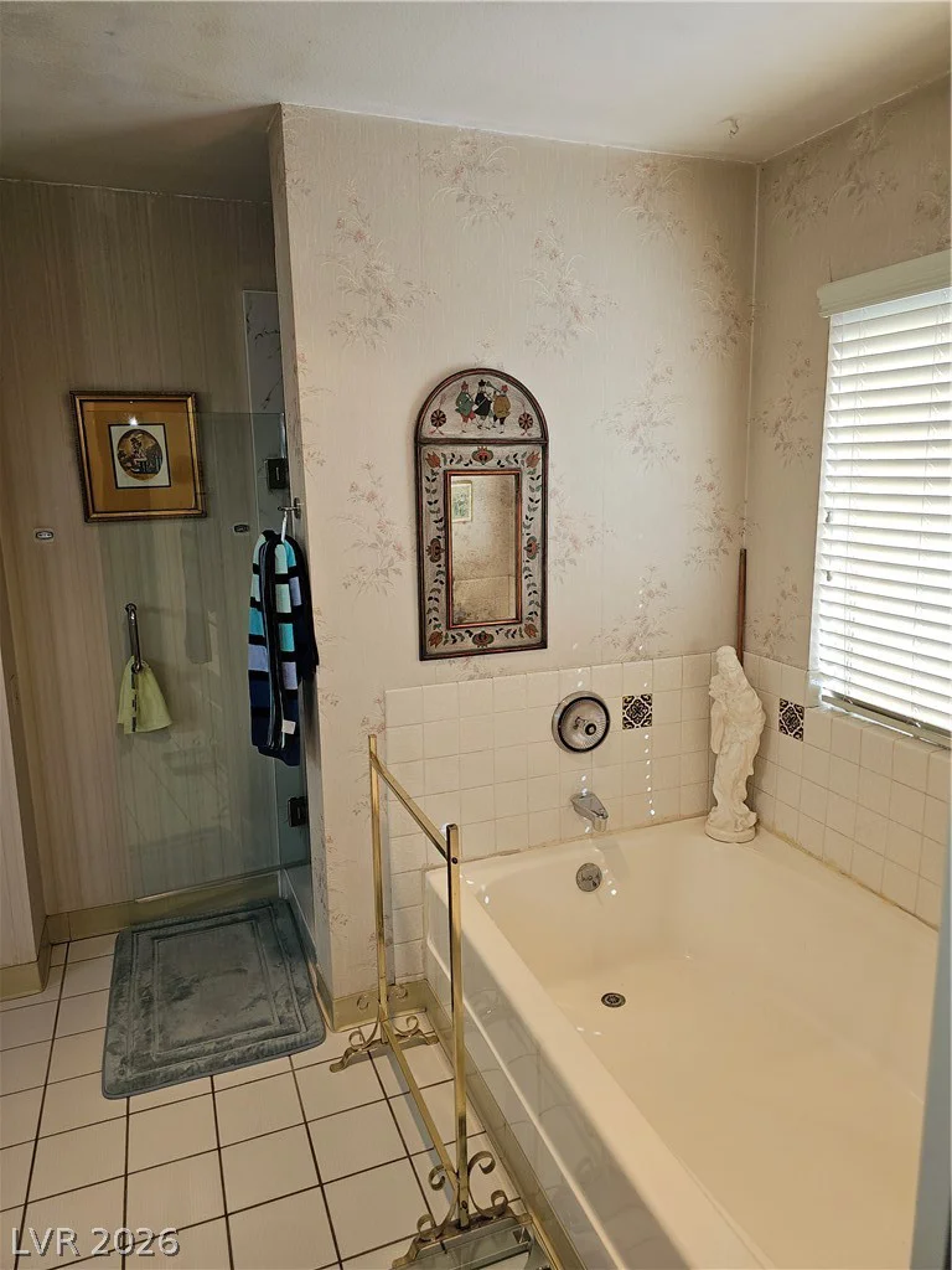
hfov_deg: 58.9
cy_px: 635
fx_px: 843
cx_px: 476
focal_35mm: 23
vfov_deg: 73.9
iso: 32
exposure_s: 1/60
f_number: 1.7
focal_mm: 6.3
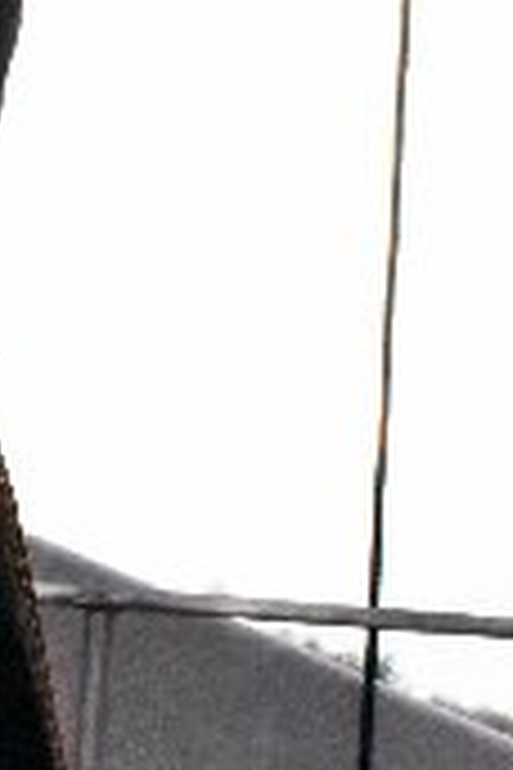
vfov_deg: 7.4
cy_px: 522
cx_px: -565
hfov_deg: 4.8
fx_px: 5985
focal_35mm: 280
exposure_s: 1/2000
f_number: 22
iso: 25600
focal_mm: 40
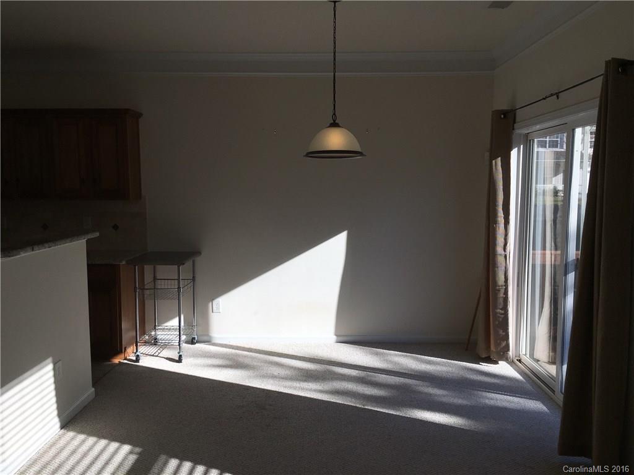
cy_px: 238
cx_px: 317
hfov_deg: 61.7
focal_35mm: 29
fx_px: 531
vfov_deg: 48.2
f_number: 2.2
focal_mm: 4.15
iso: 25
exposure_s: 1/1374
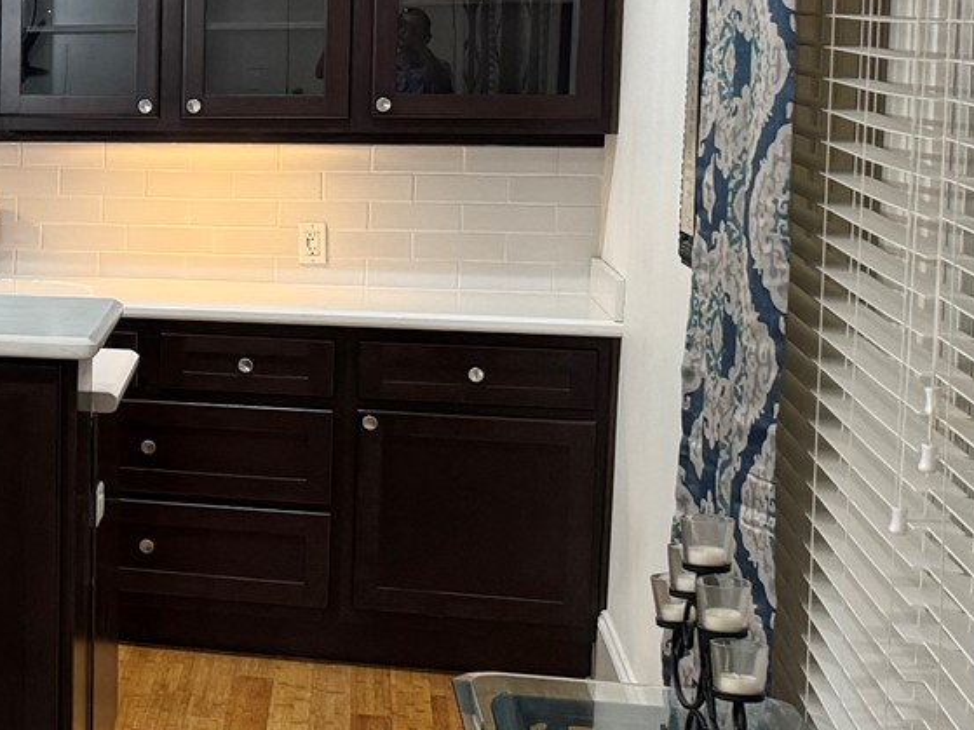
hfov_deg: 18.2
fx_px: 2476
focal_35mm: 88
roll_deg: -0.1
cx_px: -707
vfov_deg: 16.7
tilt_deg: -4.8
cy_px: 214
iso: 160
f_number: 1.78
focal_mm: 6.76
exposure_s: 1/60
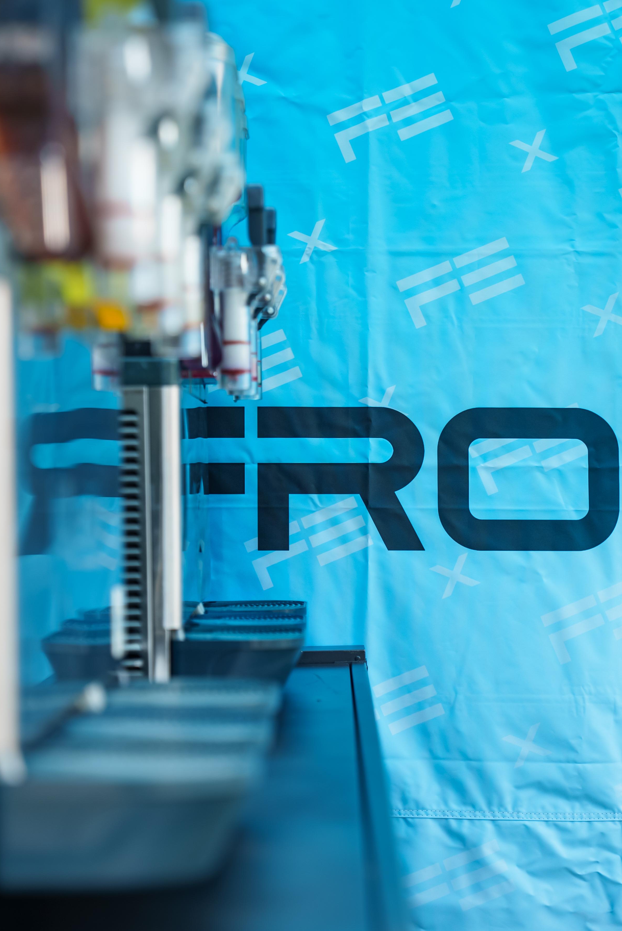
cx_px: 345
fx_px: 2148
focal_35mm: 83
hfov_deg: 16.5
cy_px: 473
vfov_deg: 24.5
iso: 320
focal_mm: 70
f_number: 2.8
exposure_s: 1/100
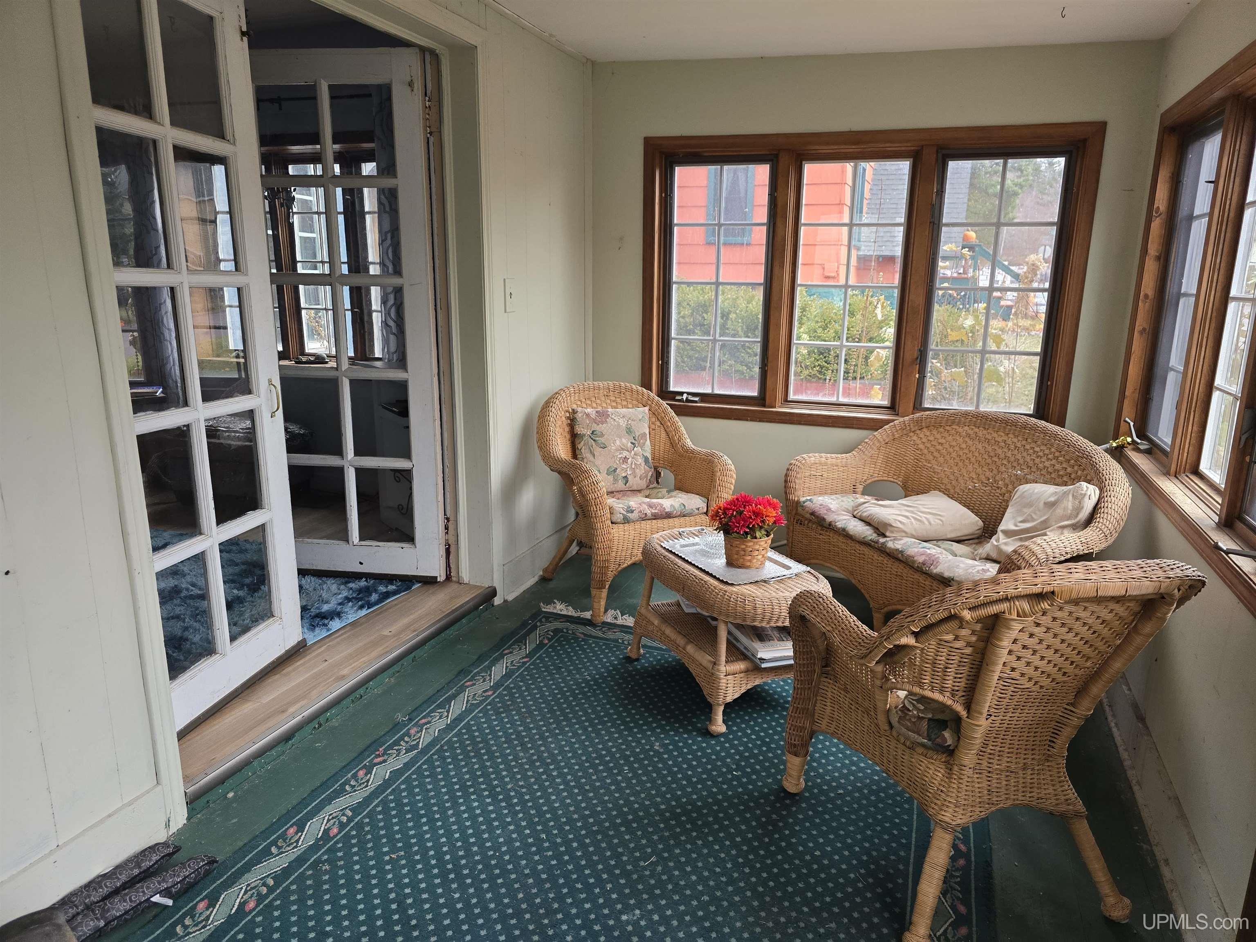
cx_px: 628
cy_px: 471
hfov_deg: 73.9
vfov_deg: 58.9
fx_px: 835
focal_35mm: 23
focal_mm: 6.3
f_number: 1.7
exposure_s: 1/120
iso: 320
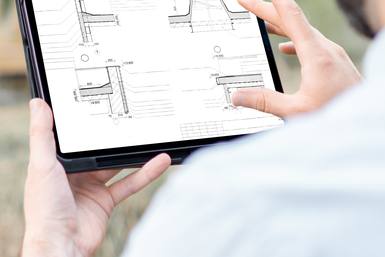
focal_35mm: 111
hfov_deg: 18.2
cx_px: 56
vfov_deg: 12.2
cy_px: -16
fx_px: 1187
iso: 200
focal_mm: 35
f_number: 2.2
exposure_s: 1/500
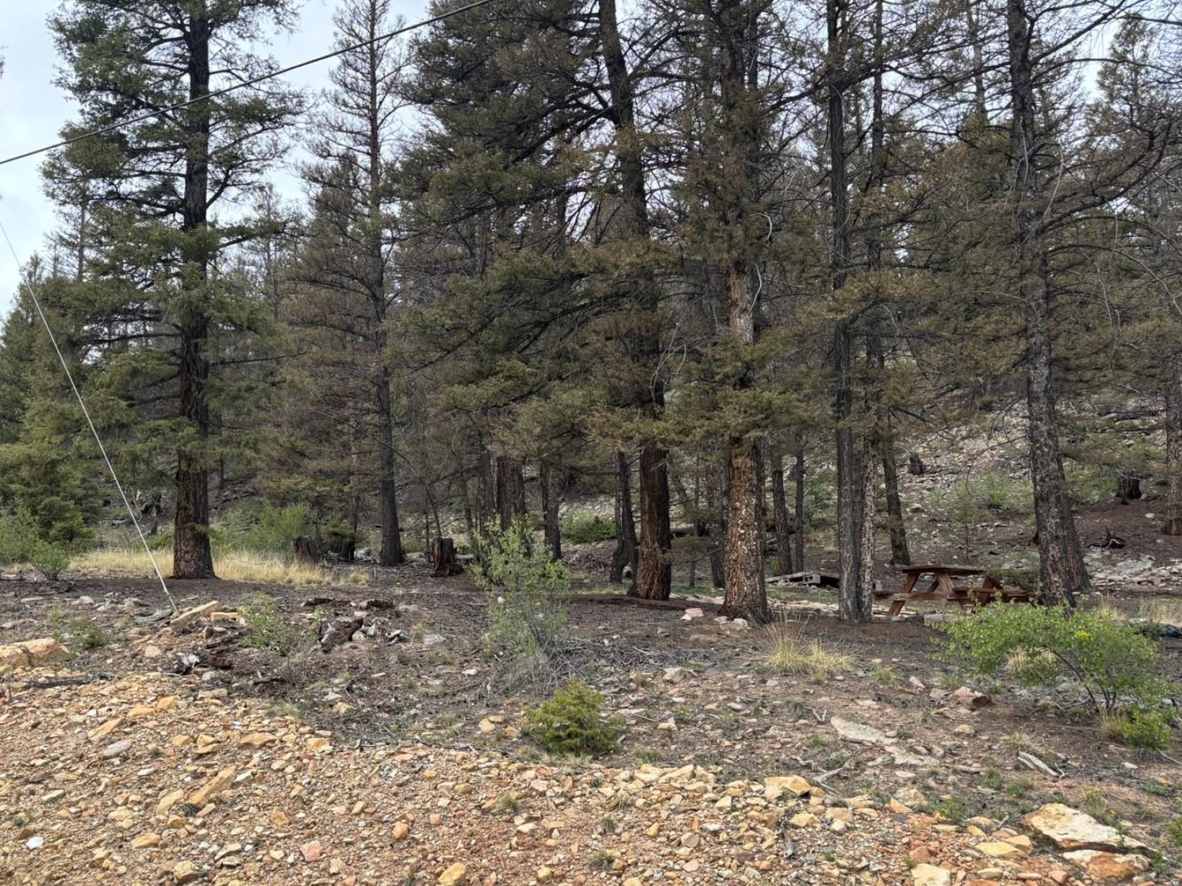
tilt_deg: +8.9
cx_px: 481
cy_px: 524
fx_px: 1058
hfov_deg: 58.0
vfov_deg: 45.2
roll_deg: -1.8
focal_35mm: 31
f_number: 1.6
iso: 50
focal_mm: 5.96
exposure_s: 1/1178
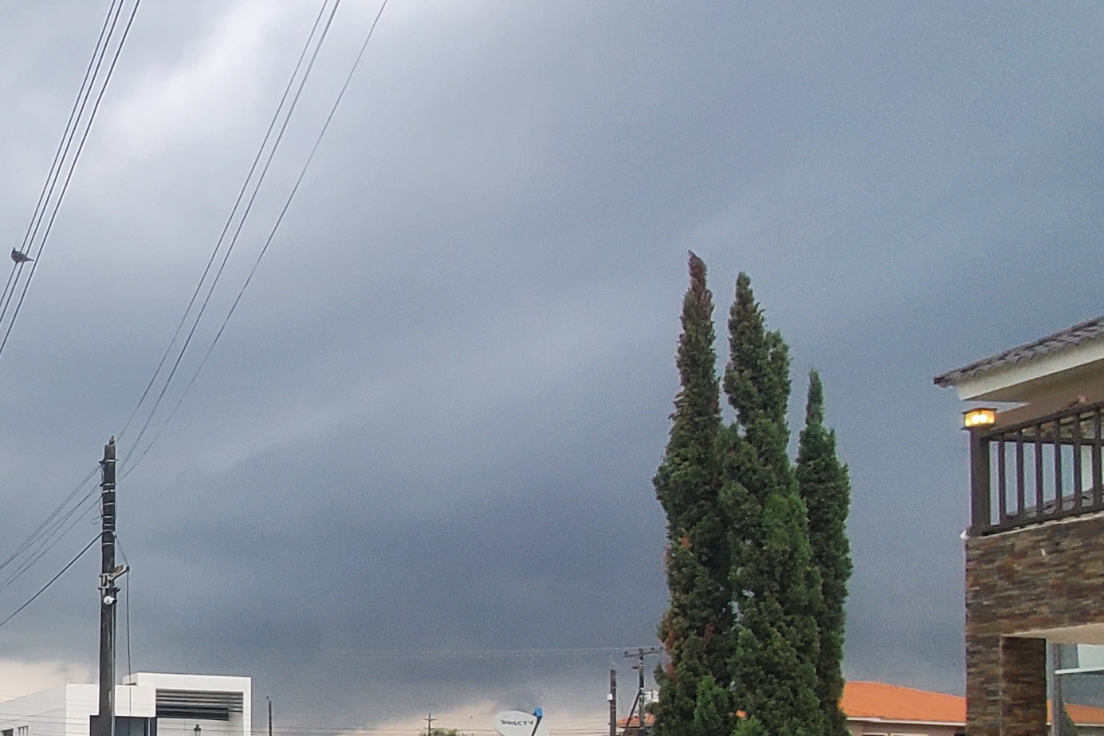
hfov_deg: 32.4
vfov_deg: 28.2
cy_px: 726
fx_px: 1380
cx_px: -344
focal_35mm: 45
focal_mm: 1.8
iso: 80
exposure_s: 1/60
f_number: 2.2
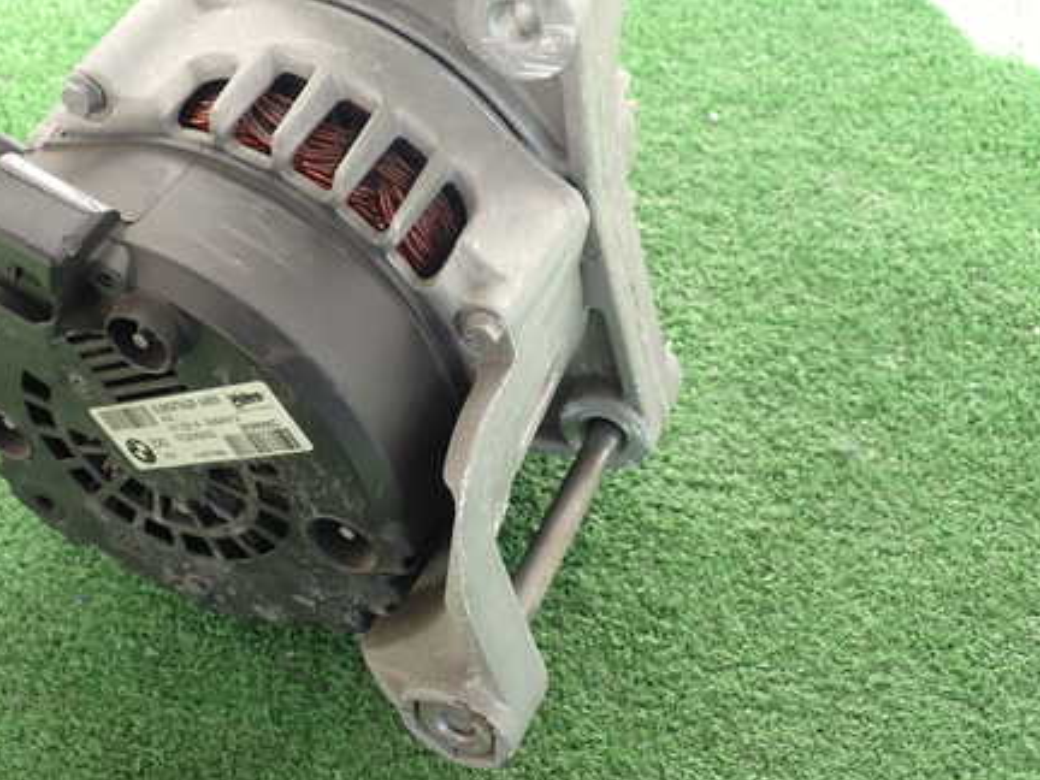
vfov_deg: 29.1
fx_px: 1502
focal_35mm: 50
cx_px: 361
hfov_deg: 37.8
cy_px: 327
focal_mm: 6.37
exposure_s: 1/100
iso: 100
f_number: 2.5
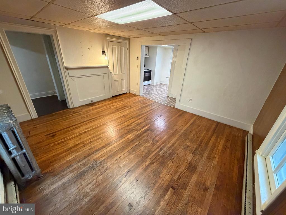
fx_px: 116
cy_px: 108
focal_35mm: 14
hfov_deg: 102.1
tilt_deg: -24.4
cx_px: 143
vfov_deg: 85.7
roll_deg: -3.0
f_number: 2.2
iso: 640
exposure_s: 1/60
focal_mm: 2.22
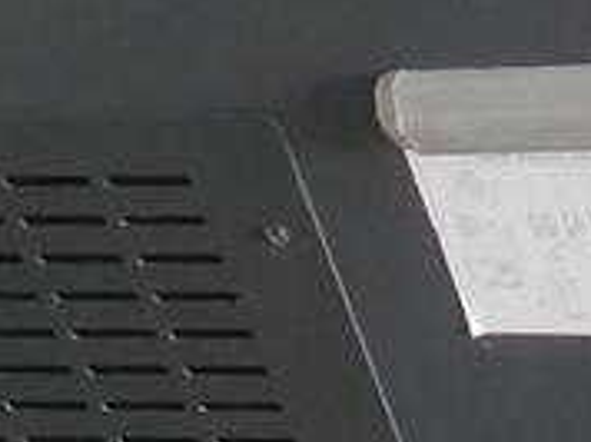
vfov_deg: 7.4
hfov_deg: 9.2
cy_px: -592
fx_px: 3188
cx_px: 1564
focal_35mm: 187
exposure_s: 1/40
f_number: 2.4
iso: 400
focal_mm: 4.32
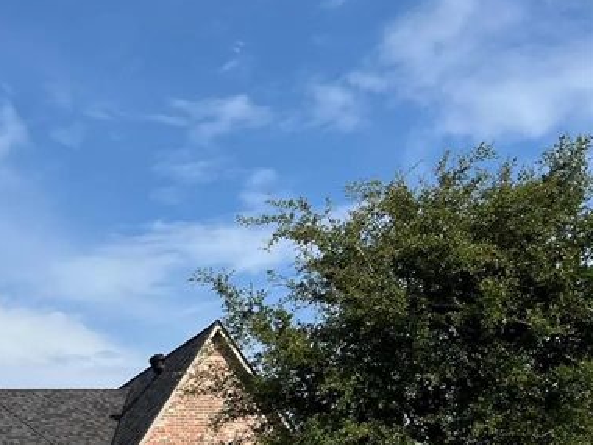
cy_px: 517
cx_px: -204
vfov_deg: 19.9
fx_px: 1199
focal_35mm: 70
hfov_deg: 23.9
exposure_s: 1/5882
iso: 50
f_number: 1.5
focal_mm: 5.7
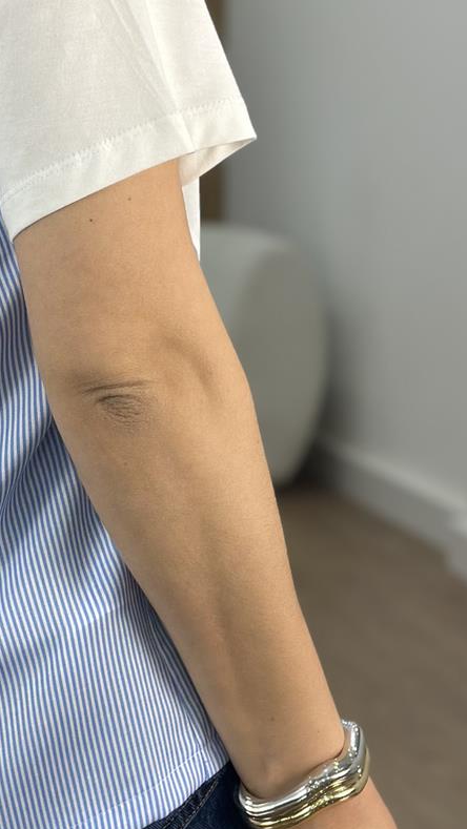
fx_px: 2333
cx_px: -78
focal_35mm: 106
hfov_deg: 11.2
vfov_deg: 20.2
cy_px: 403
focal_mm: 6.86
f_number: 1.78
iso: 64
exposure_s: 1/163
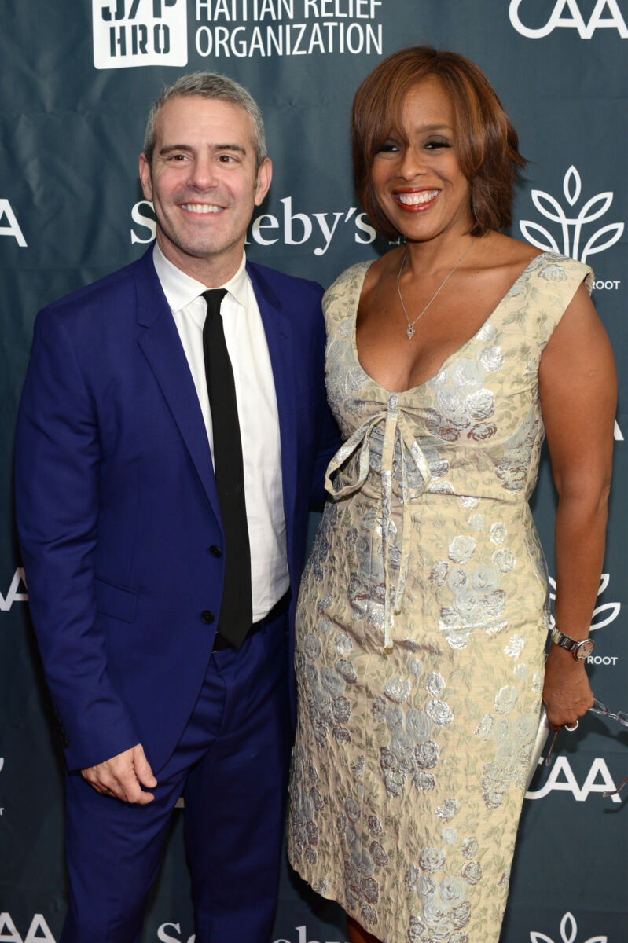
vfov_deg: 39.6
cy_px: 472
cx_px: 314
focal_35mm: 50
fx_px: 1309
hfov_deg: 27.0
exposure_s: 1/160
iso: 1000
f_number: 4.5
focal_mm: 50
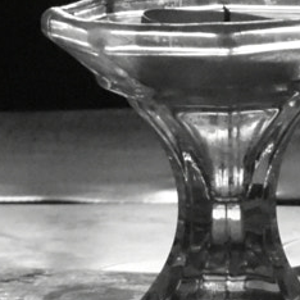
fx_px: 3390
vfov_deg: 5.0
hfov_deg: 5.0
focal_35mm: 346
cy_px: -226
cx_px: 641
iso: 6400
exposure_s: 1/80
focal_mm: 31
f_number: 9
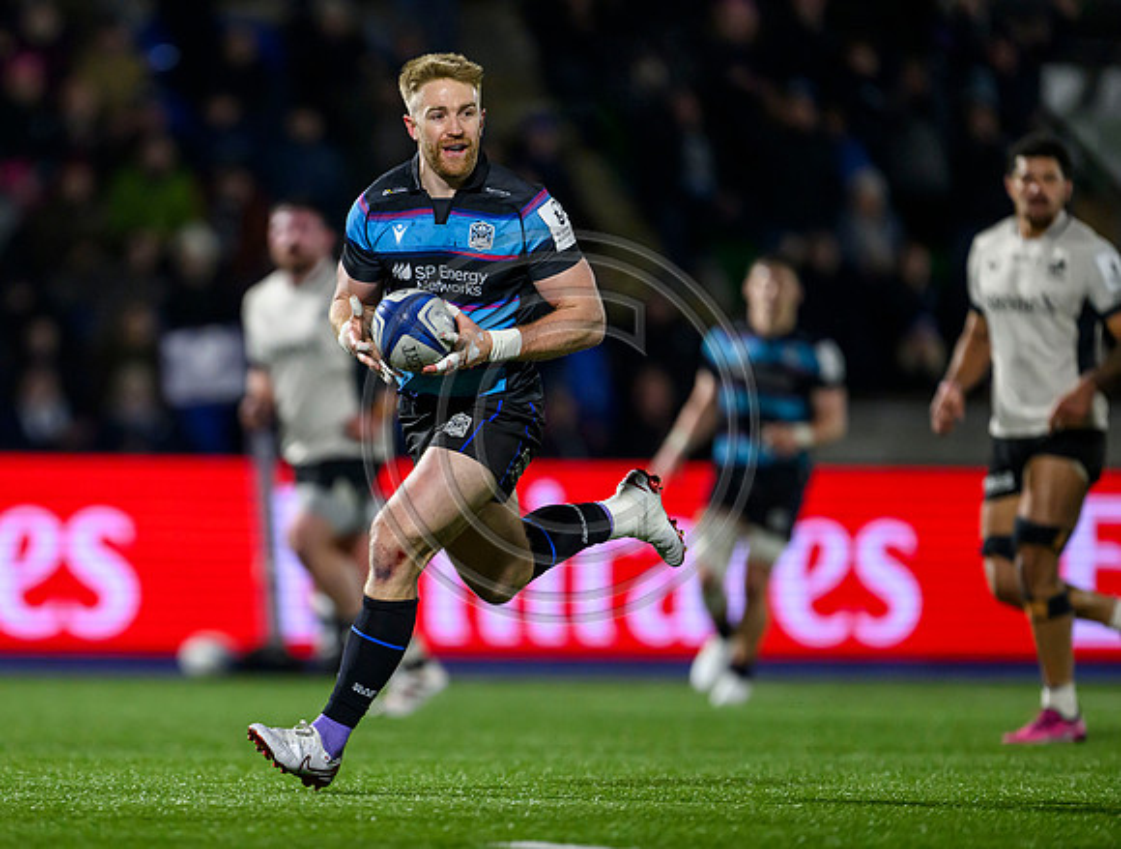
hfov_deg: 3.8
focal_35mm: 513
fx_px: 16678
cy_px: 500
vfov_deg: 2.9
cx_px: 370
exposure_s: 1/1600
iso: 4000
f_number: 3.2
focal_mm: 400
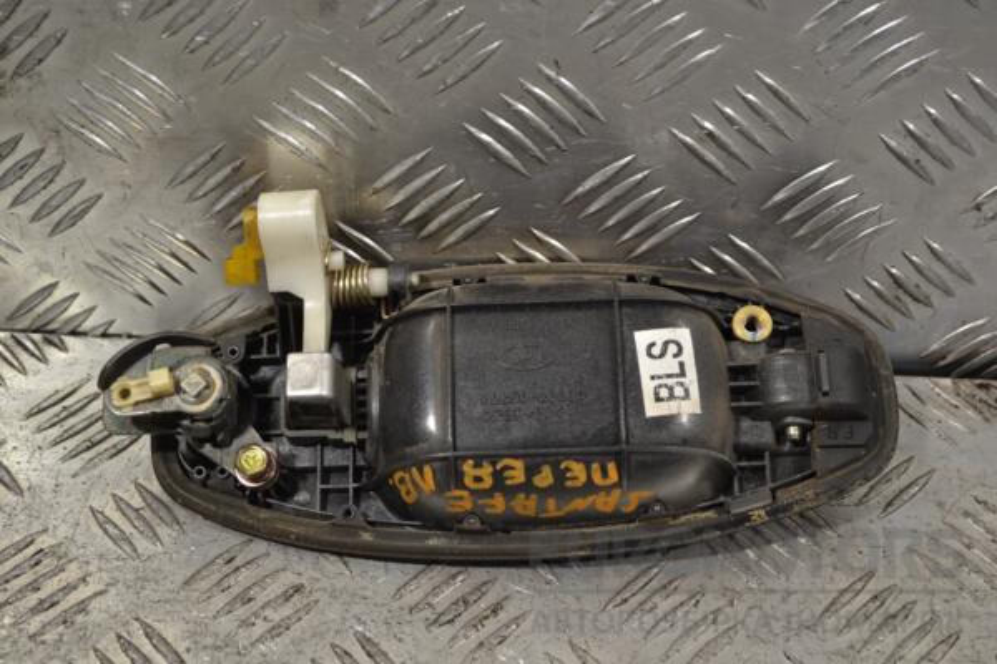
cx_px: 498
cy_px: 332
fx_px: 1662
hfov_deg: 33.4
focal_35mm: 60
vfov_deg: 22.6
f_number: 5.3
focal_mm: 40
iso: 400
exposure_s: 1/100
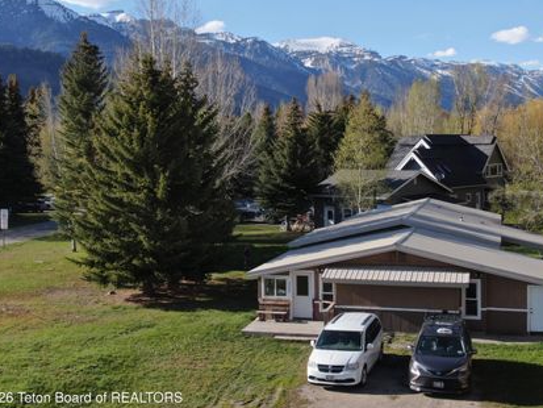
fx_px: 816
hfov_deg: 36.8
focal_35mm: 52
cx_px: 300
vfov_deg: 28.0
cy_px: 173
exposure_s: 1/640
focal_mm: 7.55
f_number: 3.6
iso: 100
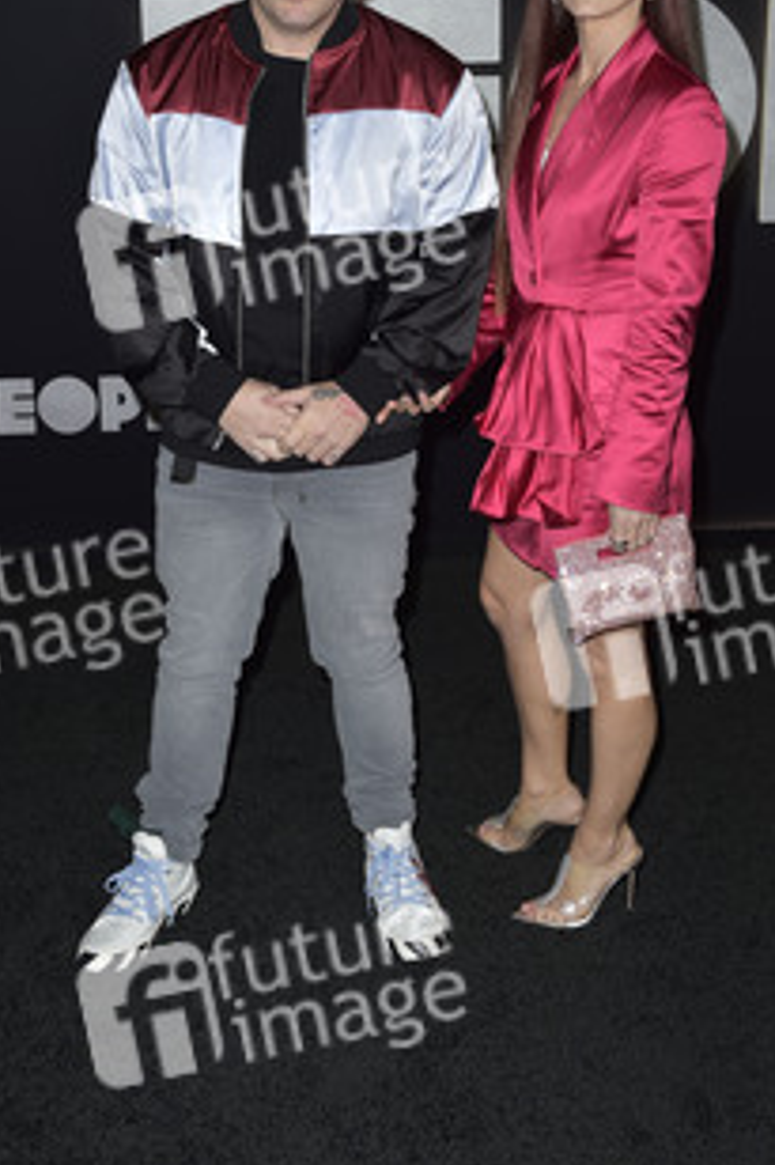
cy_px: 431
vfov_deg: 38.0
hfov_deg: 26.0
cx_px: 384
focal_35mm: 52
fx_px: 1681
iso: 400
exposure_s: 1/250
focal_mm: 40
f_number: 6.3
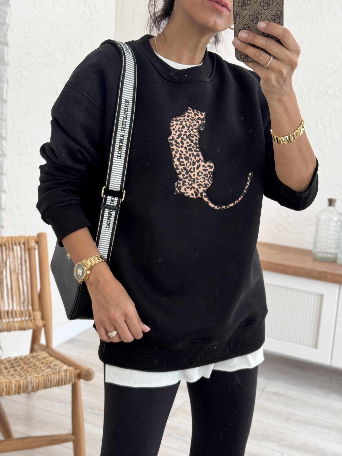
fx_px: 632
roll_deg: -2.7
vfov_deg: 39.7
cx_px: 171
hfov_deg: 30.3
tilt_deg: -30.4
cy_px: 228
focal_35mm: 48
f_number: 1.78
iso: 80
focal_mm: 6.76
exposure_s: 1/121
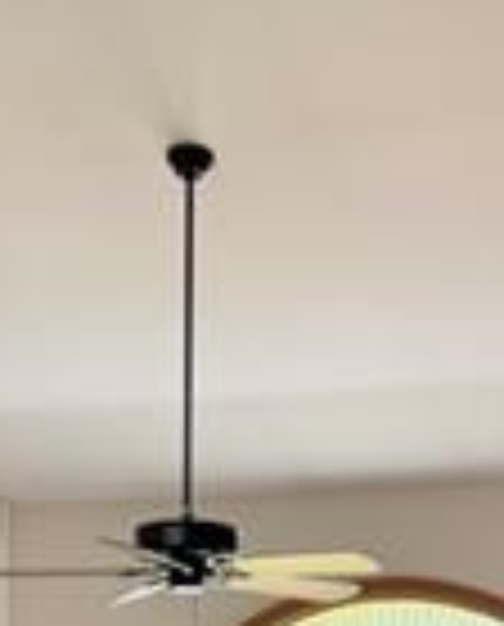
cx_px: 153
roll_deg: -0.6
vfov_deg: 12.5
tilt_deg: -9.7
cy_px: 1365
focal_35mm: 129
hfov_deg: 12.0
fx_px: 2395
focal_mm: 6.76
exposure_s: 1/60
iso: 200
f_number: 1.78
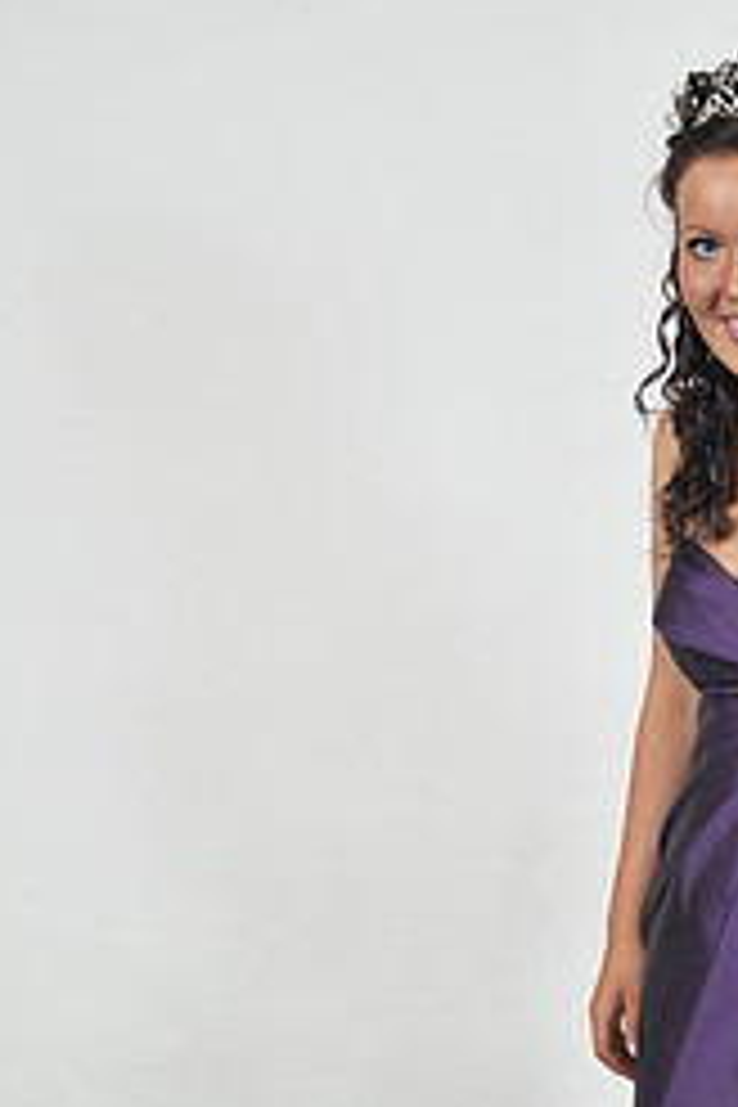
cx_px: 747
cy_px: 1066
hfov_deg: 12.8
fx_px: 3259
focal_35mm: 106
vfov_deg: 18.8
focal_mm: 45
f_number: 7.1
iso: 1000
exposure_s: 1/160
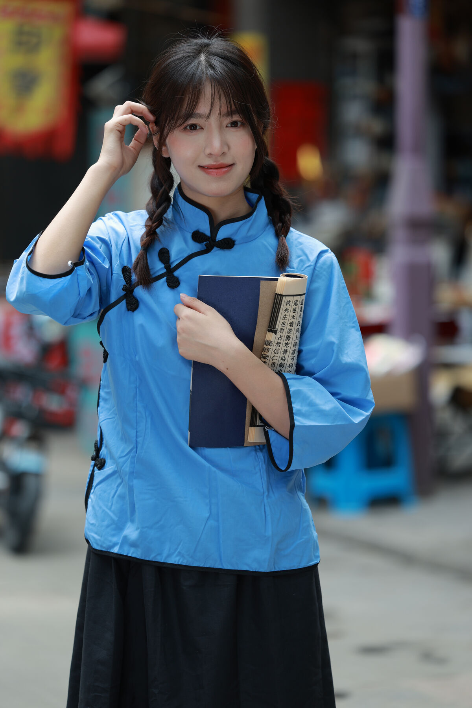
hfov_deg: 10.2
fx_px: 2635
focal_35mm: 134
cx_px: 236
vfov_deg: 15.3
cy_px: 354
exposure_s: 1/125
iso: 100
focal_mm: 135
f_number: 2.8
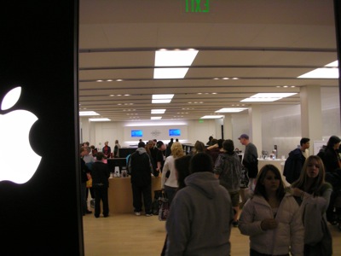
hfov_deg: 52.6
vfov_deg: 40.7
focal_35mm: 35
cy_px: 128
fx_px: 345
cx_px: 170
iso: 200
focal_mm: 5.8
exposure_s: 1/71.4
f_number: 2.8
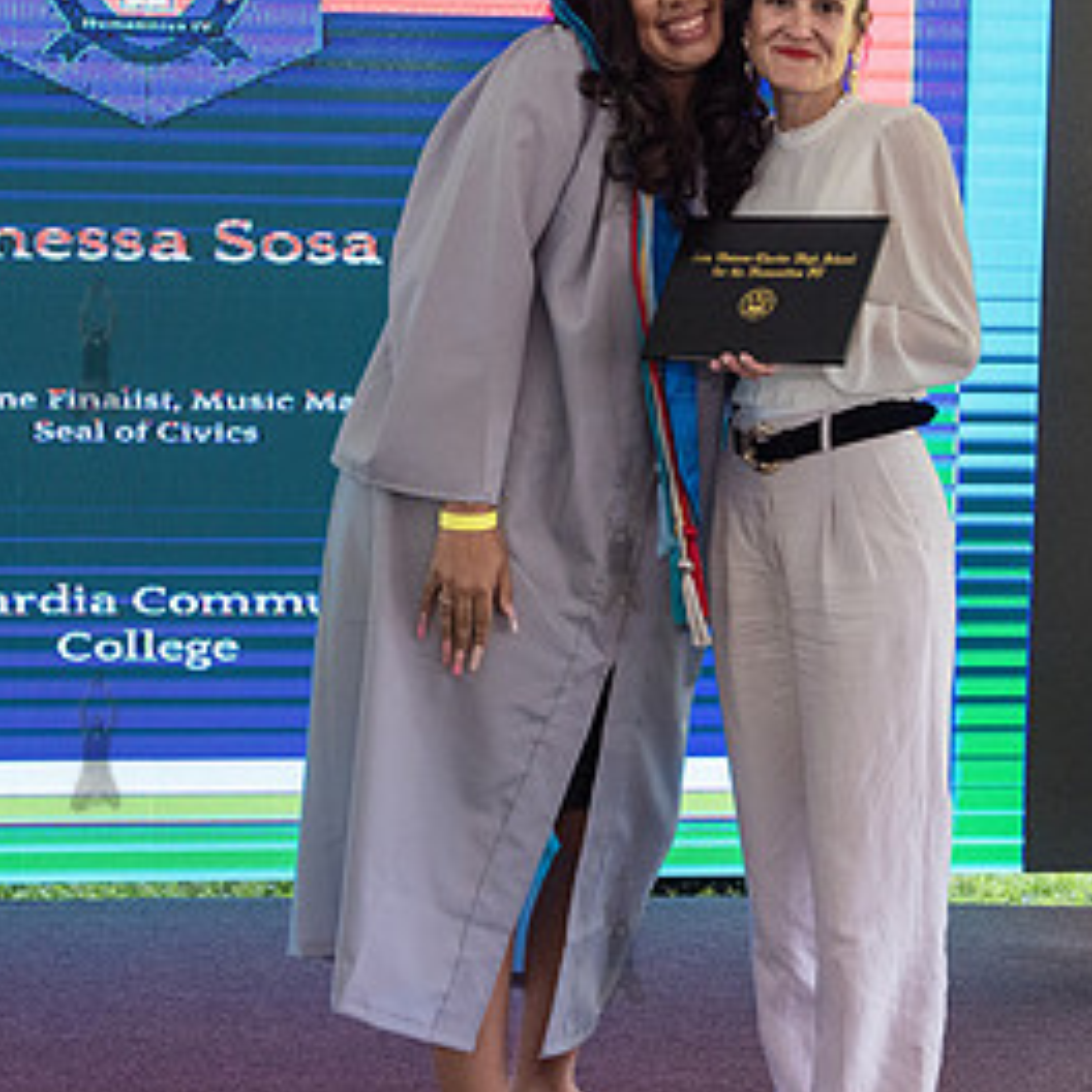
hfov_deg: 23.0
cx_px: 687
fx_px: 2677
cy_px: 481
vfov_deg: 23.0
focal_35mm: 75
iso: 2500
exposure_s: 1/800
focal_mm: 38
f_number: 4
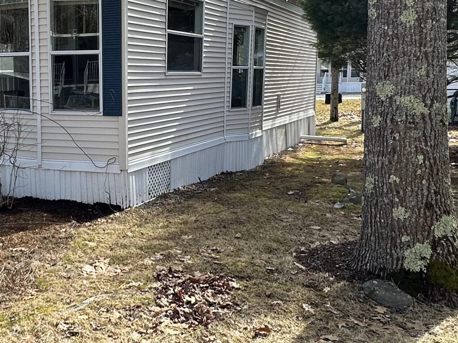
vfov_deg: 35.0
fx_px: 542
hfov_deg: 43.6
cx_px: 92
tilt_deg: -6.4
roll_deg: +1.4
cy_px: 141
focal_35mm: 41
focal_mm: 2.22
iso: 40
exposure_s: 1/636
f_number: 2.2
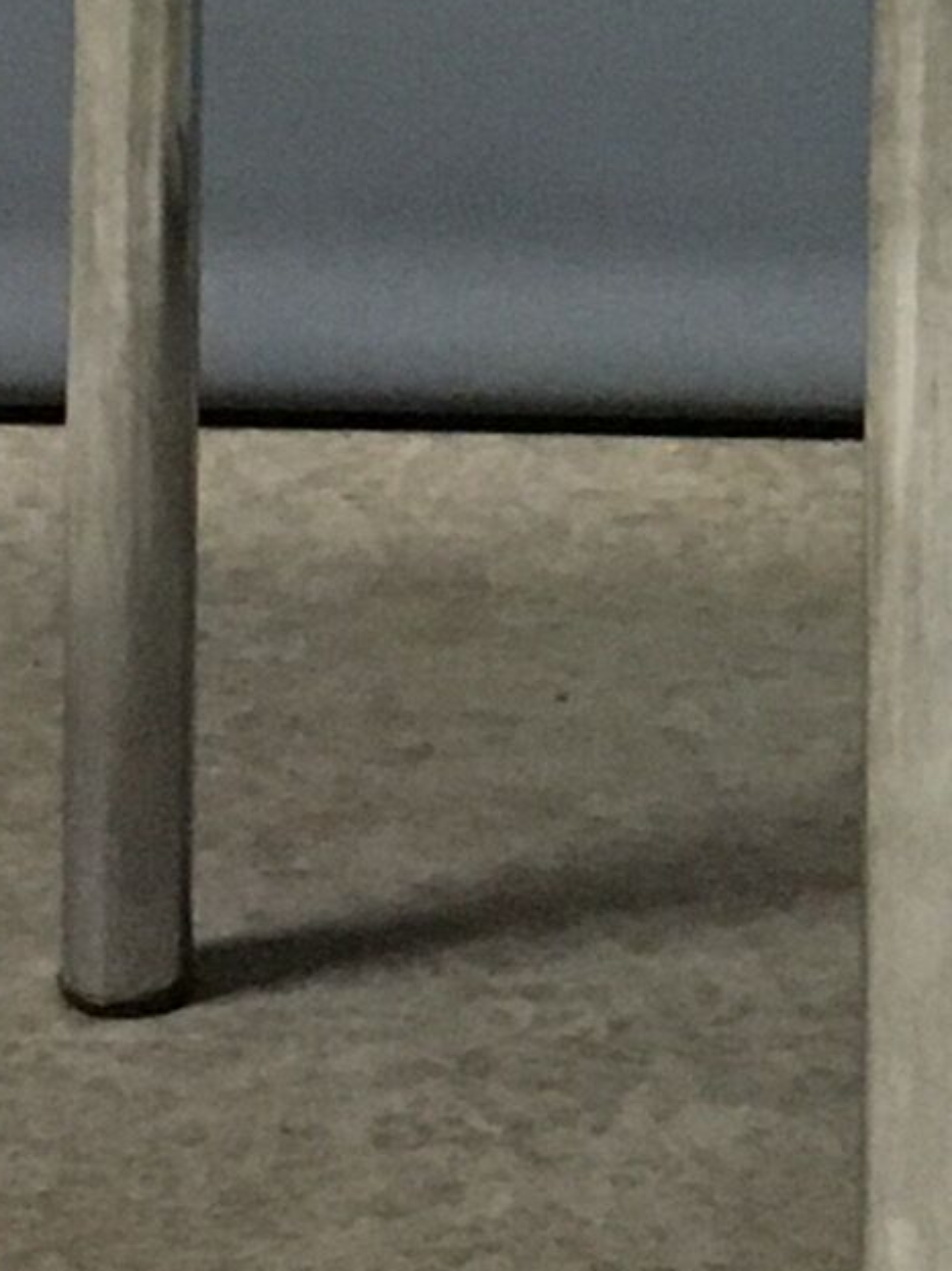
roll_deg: -1.0
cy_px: -1134
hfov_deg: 7.7
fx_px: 6899
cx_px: 1430
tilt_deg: -9.2
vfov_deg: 9.9
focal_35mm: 188
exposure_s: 1/17
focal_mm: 4.15
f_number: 2.2
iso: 250
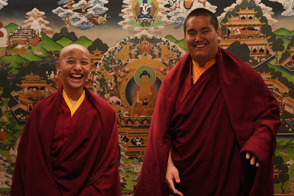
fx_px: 359
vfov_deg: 30.5
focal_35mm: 44
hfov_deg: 44.5
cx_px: 147
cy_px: 98
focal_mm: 44
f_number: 3.5
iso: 4000
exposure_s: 1/125
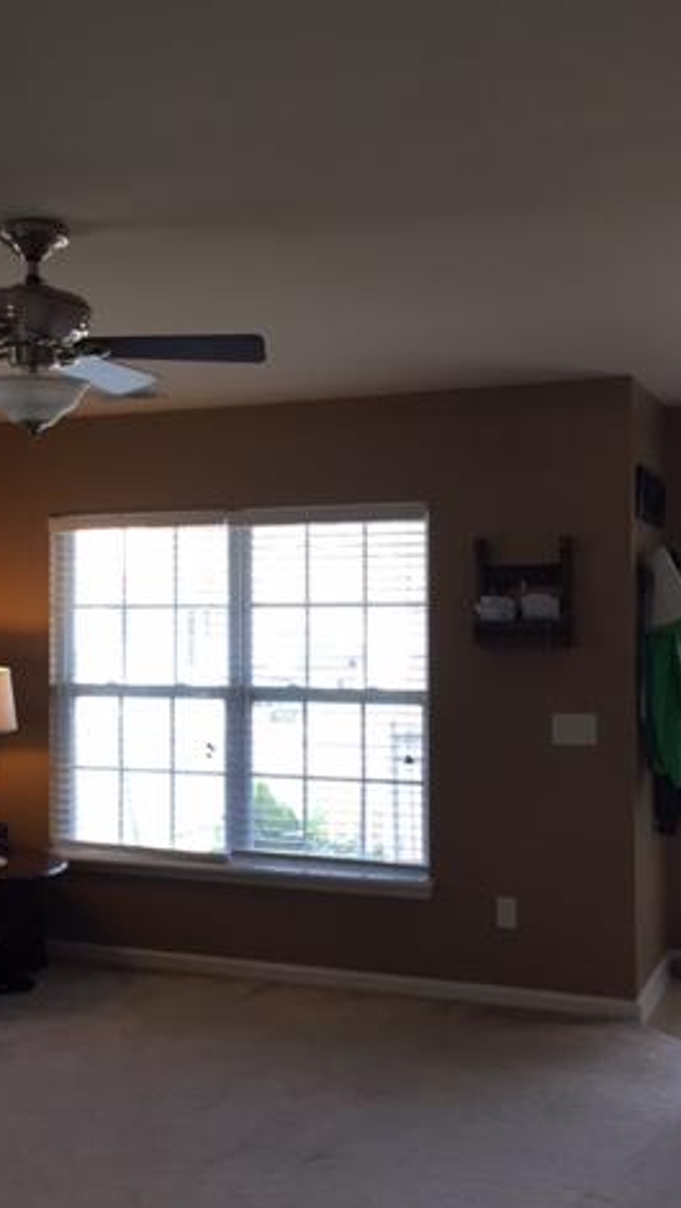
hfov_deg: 27.7
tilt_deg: -0.1
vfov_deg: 47.3
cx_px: 254
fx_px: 1378
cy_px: 614
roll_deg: -0.9
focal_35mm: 43
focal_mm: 4.15
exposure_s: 1/30
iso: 32
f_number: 2.2
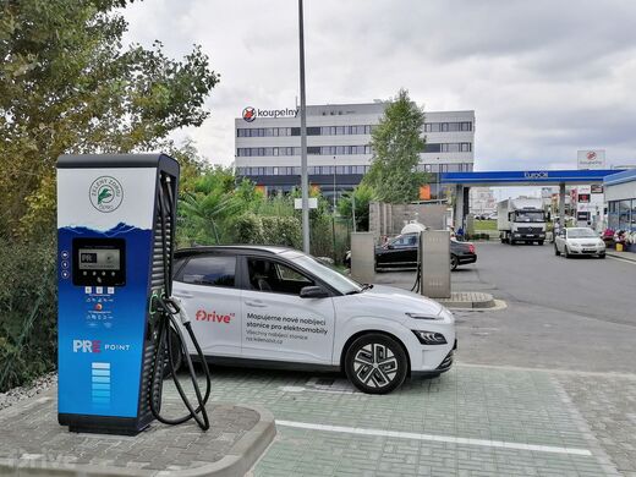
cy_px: 238
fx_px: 661
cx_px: 318
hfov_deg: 51.4
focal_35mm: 36
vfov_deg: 39.7
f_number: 1.8
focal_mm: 5.3
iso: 50
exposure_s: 1/1506
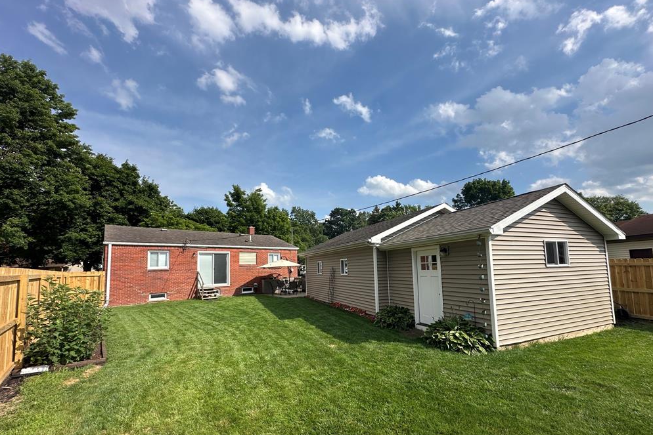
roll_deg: +1.5
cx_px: 330
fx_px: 272
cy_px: 245
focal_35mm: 15
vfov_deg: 77.0
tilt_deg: +5.5
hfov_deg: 100.4
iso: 50
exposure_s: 1/1887
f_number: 2.2
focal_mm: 2.22
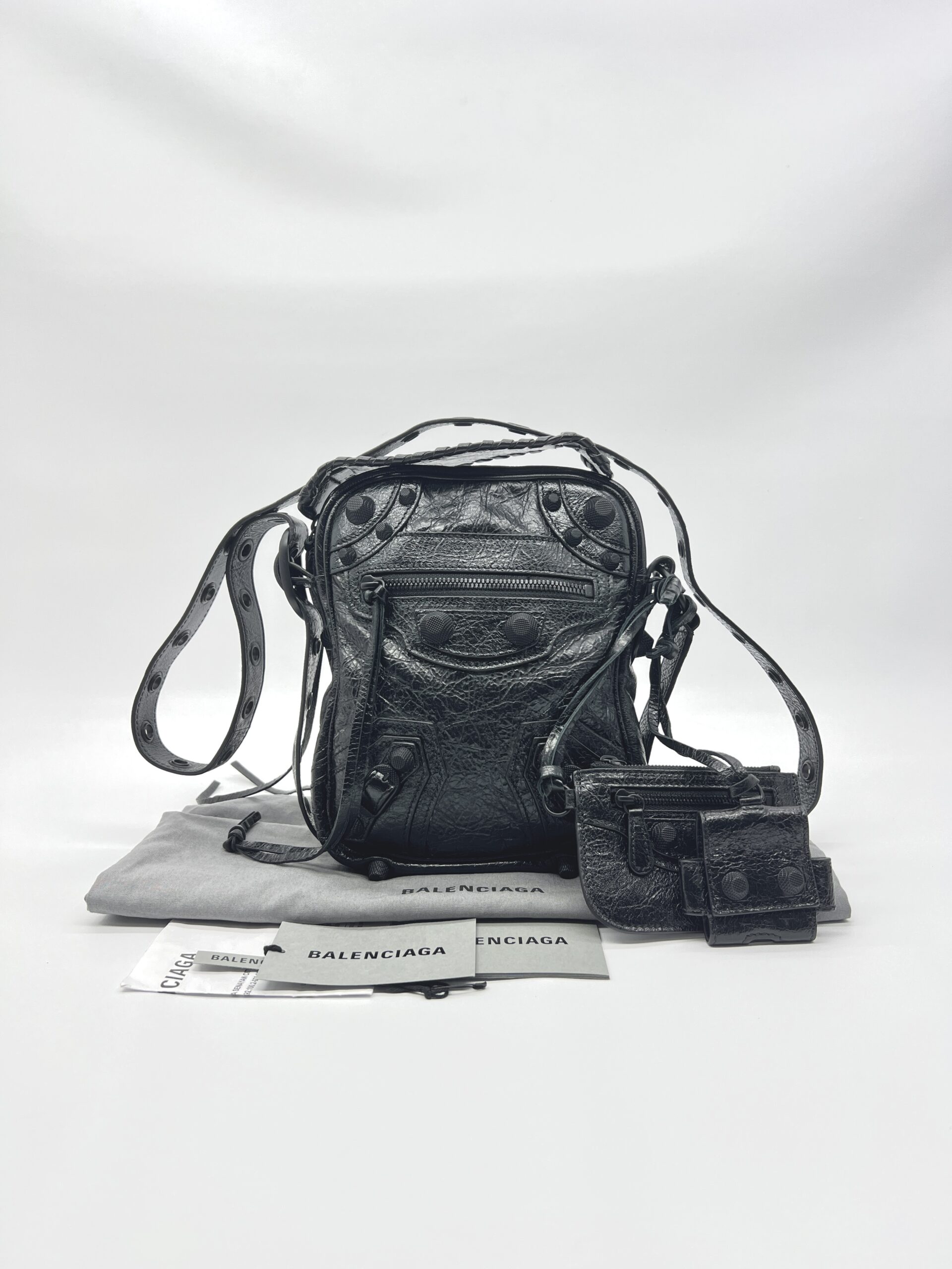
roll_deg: +0.8
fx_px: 953
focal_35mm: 26
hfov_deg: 53.1
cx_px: 476
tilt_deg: -8.9
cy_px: 634
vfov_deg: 67.3
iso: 32
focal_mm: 5.7
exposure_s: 1/100
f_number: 1.5
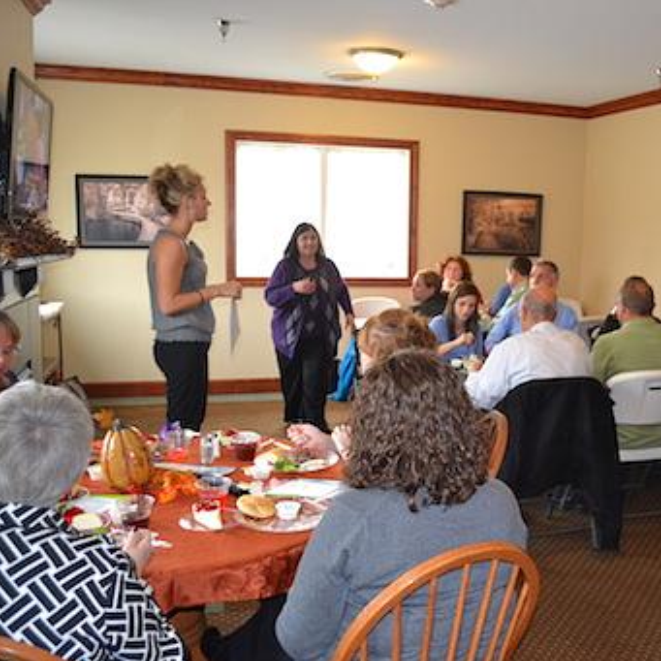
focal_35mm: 35
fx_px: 756
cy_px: 334
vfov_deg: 47.2
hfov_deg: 46.1
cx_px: 467
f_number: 3.5
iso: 1400
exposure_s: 1/60
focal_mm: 18
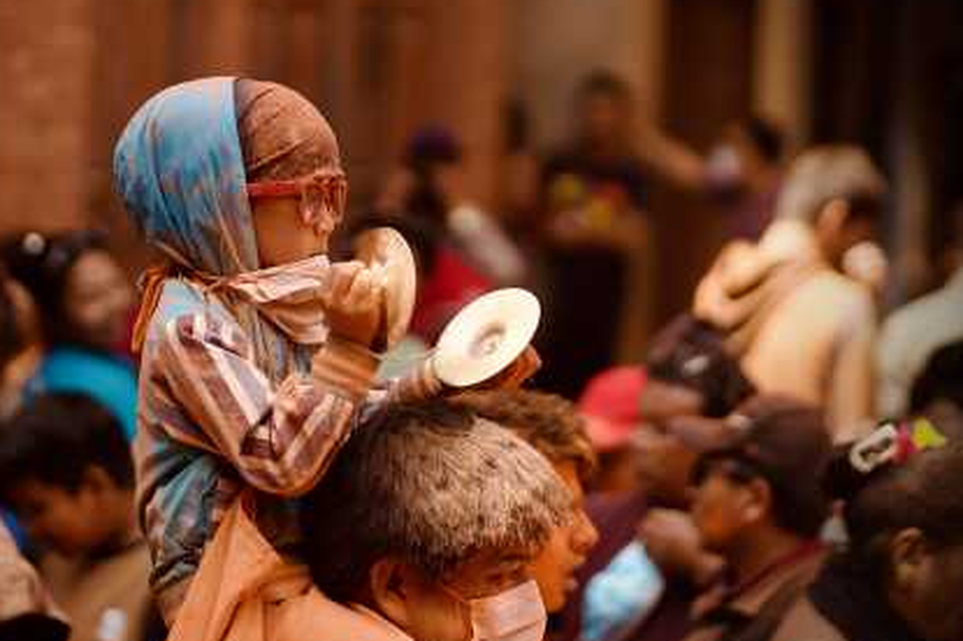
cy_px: 286
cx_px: 304
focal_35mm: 123
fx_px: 3288
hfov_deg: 16.6
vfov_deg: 11.1
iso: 320
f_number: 1.8
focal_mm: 85
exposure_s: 1/3200
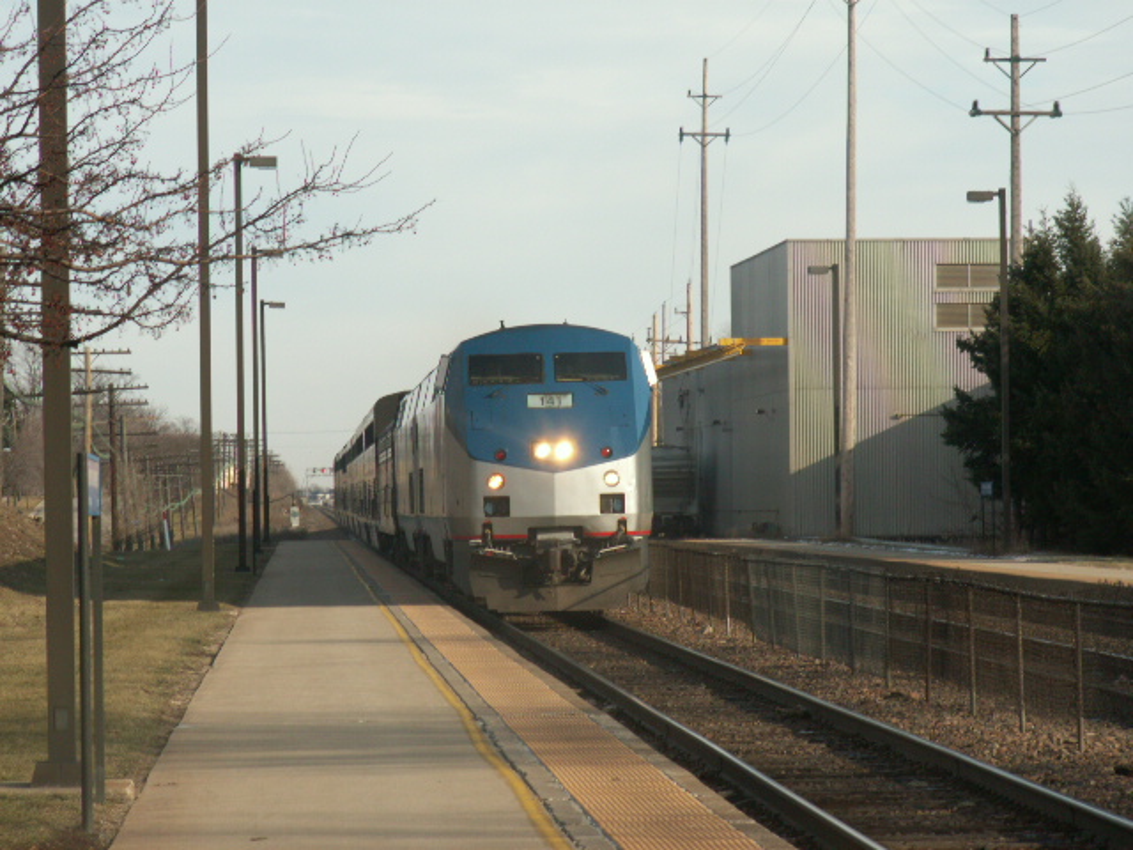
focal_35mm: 153
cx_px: 566
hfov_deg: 12.9
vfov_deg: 9.7
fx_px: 5008
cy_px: 425
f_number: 5
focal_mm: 24.96
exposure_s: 1/250
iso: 50
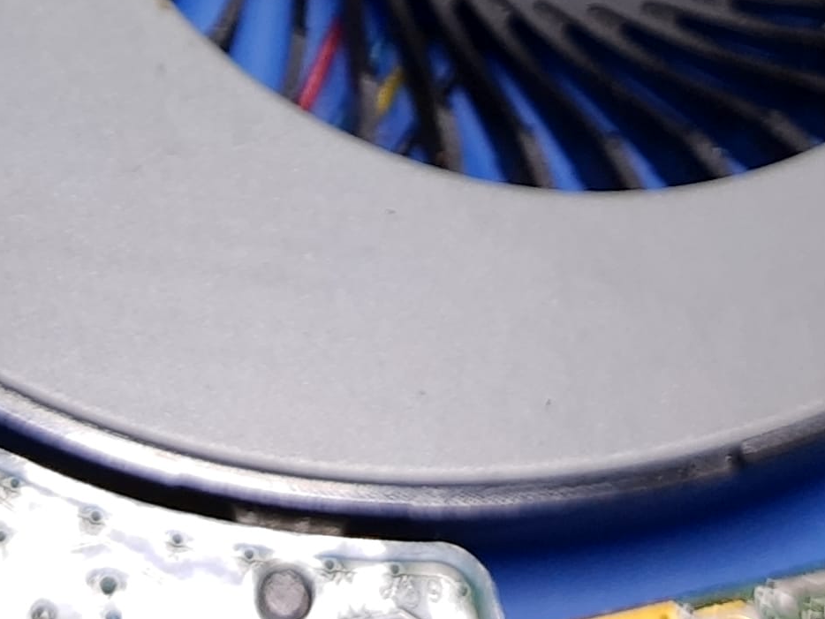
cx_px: 294
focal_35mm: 114
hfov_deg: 17.2
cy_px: -322
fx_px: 2718
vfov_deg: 12.3
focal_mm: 3.95
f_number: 1.8
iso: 59
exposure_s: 1/60
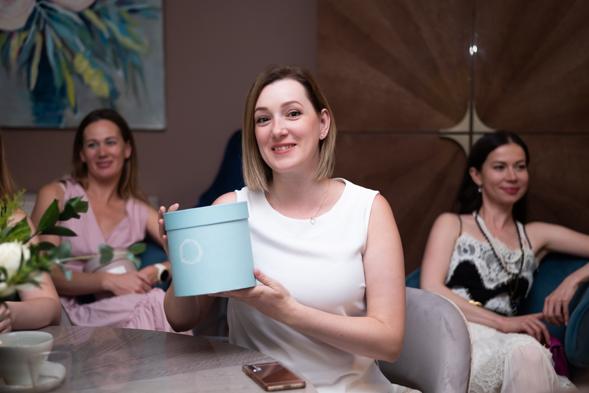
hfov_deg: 39.6
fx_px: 818
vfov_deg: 27.0
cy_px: 196
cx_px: 294
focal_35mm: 50
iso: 160
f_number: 2.2
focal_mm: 50
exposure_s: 1/200
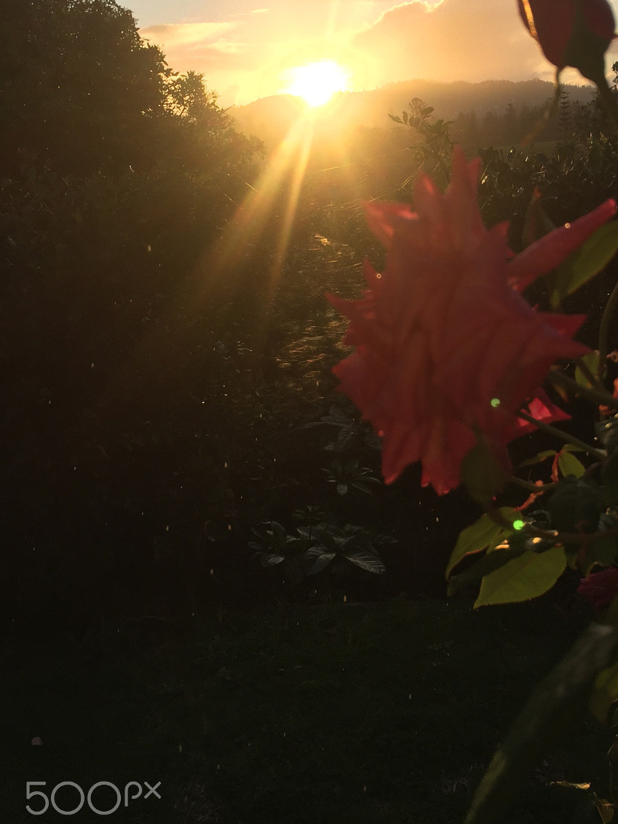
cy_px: 312
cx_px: 417
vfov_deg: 45.4
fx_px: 976
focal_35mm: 41
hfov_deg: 34.8
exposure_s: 1/989
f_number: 2.2
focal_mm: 4.15
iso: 32
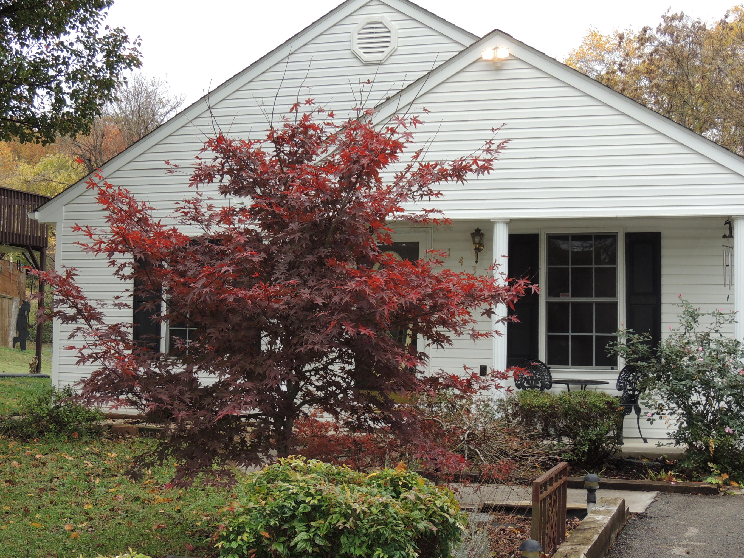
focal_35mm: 52
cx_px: 368
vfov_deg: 28.0
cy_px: 258
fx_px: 1118
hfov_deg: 36.8
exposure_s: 1/80
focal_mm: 8.3
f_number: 3.5
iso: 100
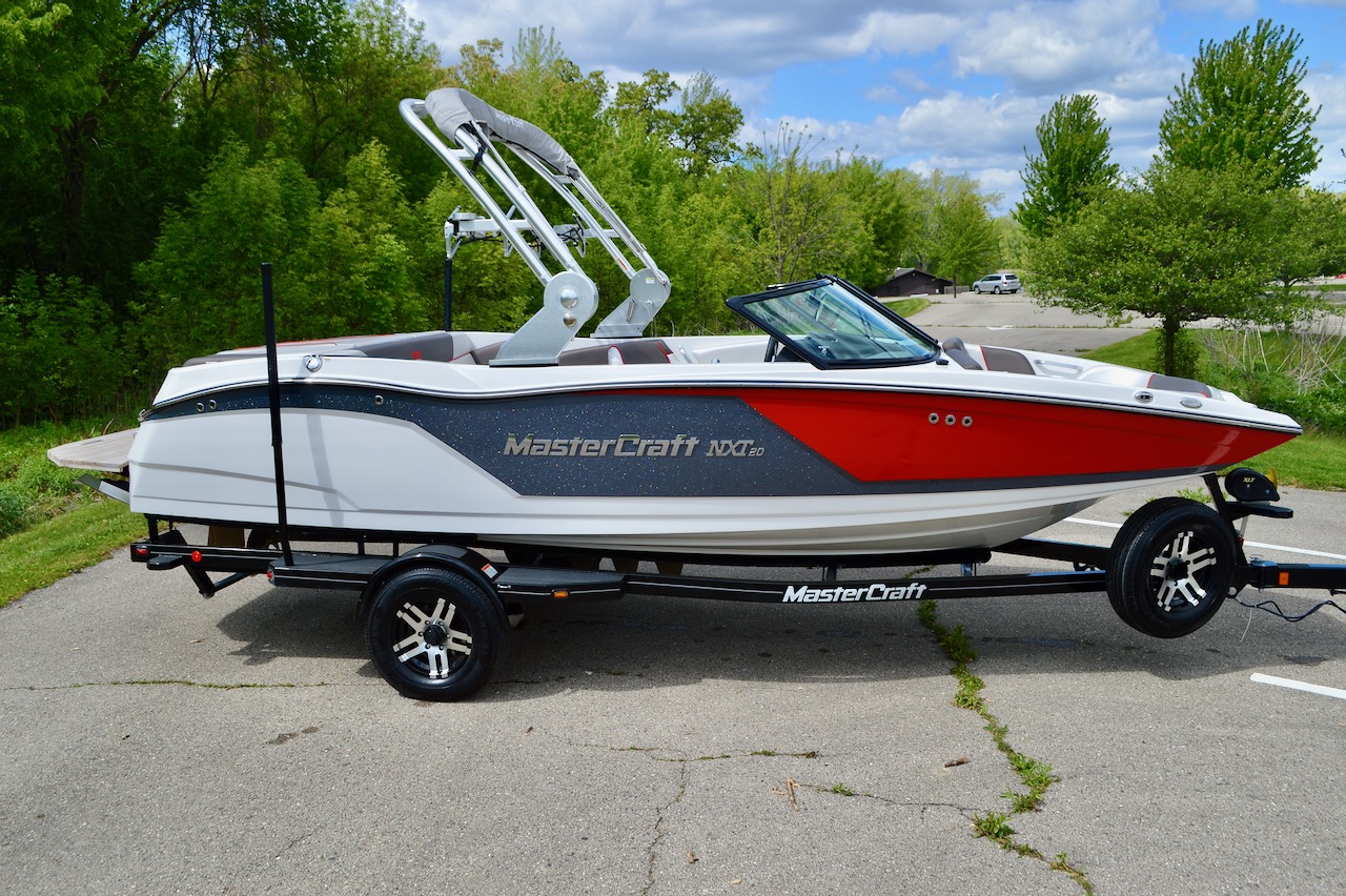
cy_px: 448
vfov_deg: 39.9
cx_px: 673
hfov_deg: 57.2
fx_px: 1233
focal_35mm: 33
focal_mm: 22
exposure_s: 1/250
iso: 100
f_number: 8
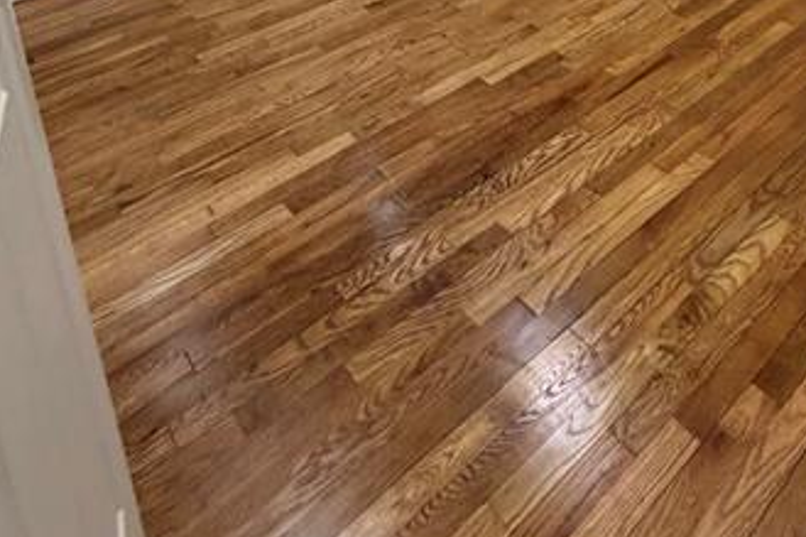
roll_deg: +4.7
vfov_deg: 29.9
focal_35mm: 34
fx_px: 761
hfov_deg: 53.3
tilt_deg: -13.2
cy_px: -181
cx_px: 603
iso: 250
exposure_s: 1/60
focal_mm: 2.22
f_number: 2.2
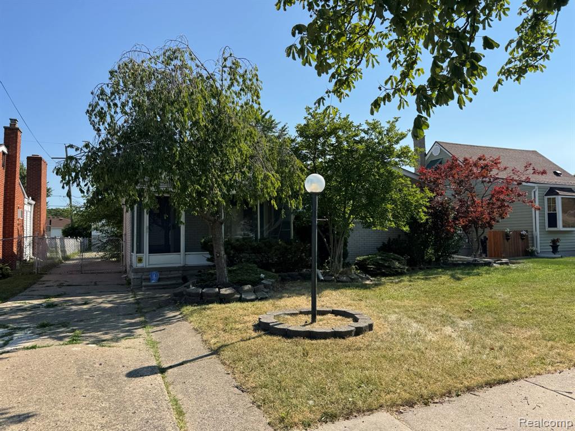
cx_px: 288
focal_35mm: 24
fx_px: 399
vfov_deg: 56.8
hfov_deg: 71.6
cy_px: 216
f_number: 1.78
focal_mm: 6.76
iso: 80
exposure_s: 1/3096
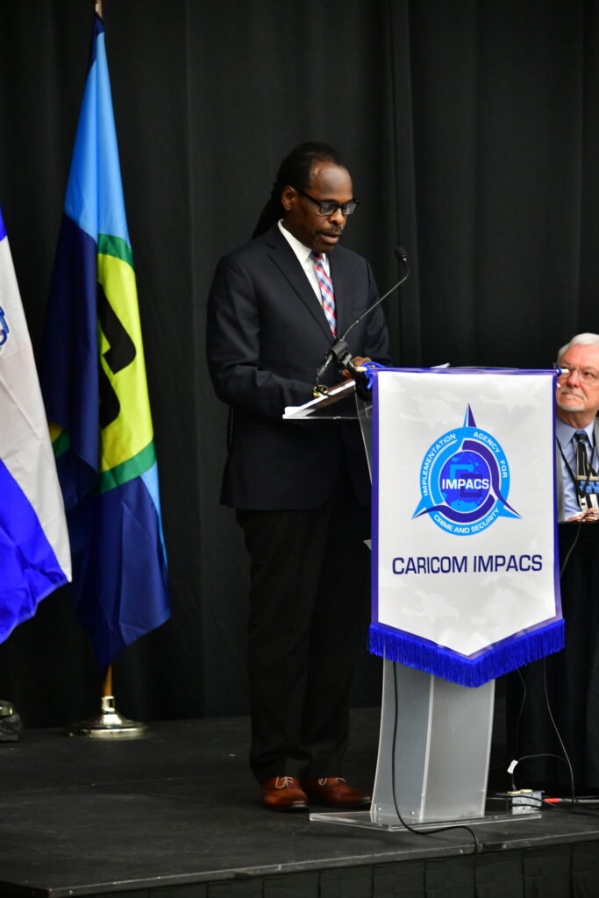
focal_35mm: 125
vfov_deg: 16.4
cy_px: 449
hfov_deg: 11.0
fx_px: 3118
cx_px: 300
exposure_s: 1/125
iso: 3200
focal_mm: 125
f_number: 5.6
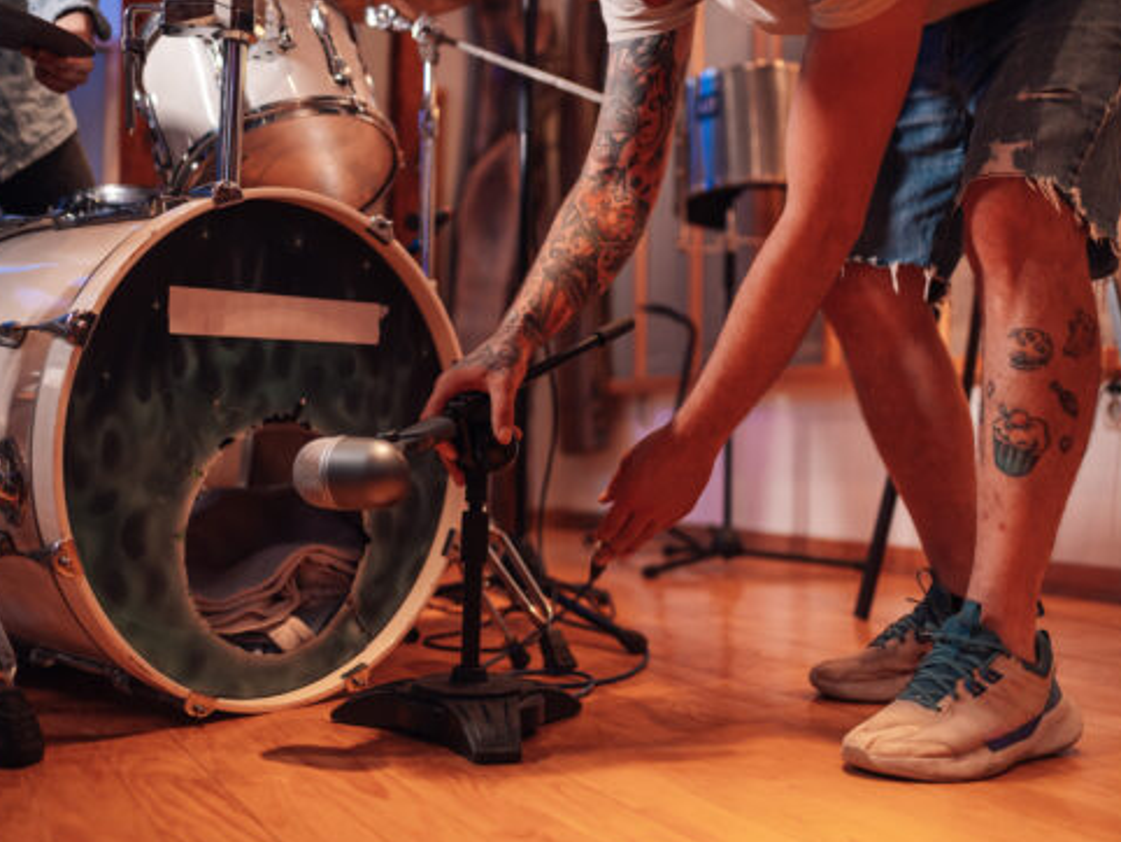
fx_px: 1264
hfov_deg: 47.8
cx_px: 541
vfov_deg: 36.8
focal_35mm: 39
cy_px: 430
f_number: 1.8
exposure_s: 1/125
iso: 400
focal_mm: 35
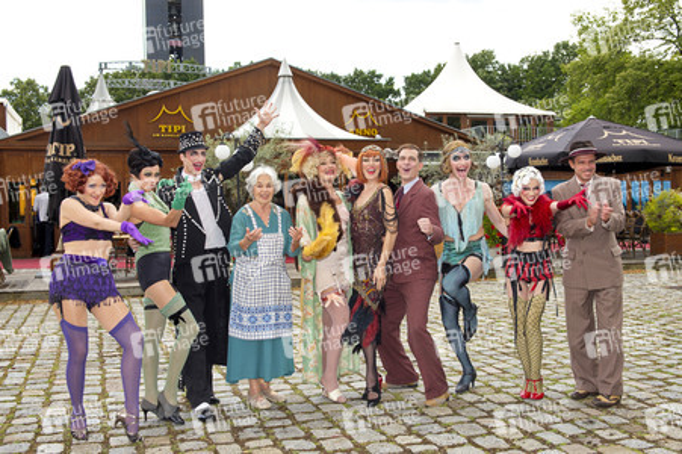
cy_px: 227
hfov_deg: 54.5
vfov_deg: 37.8
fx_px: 663
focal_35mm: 35
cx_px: 341
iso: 200
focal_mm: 35
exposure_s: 1/125
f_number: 7.1
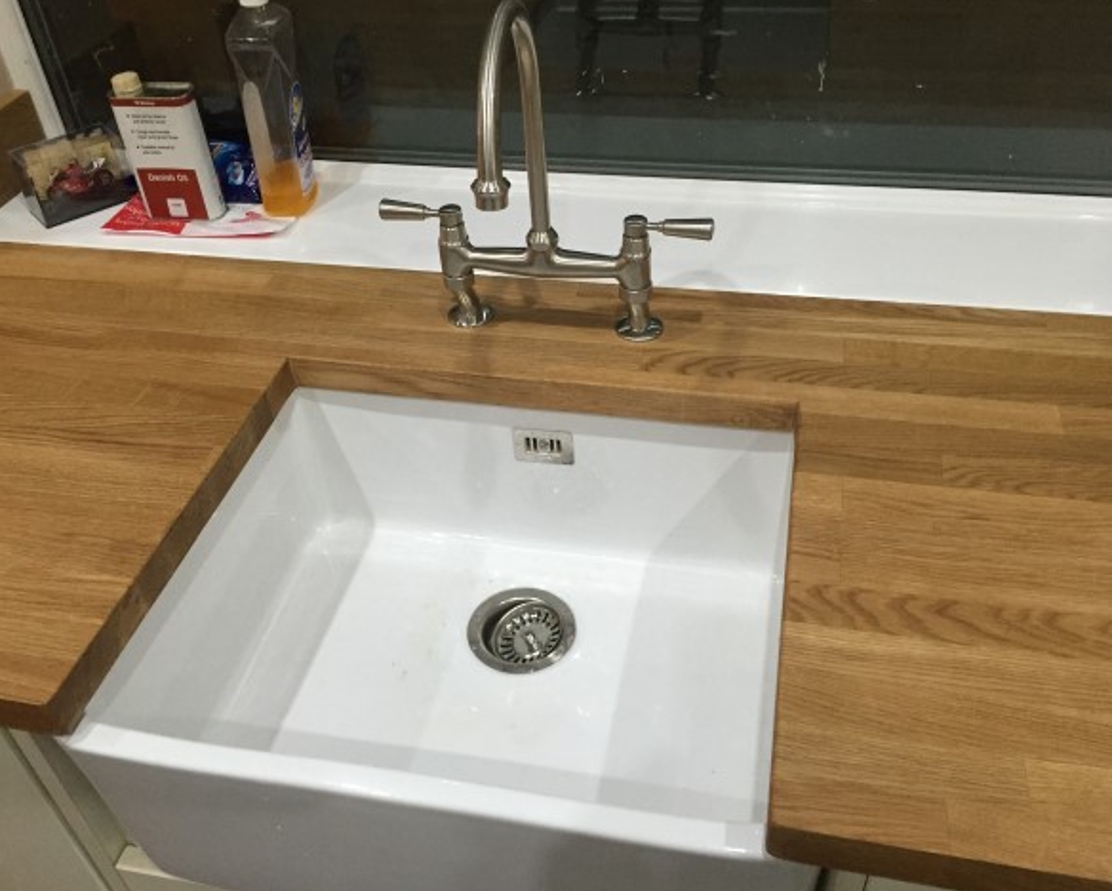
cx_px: 545
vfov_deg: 47.2
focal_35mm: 31
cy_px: 447
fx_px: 1021
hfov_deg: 57.1
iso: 200
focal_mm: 4.15
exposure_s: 1/33
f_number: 2.2
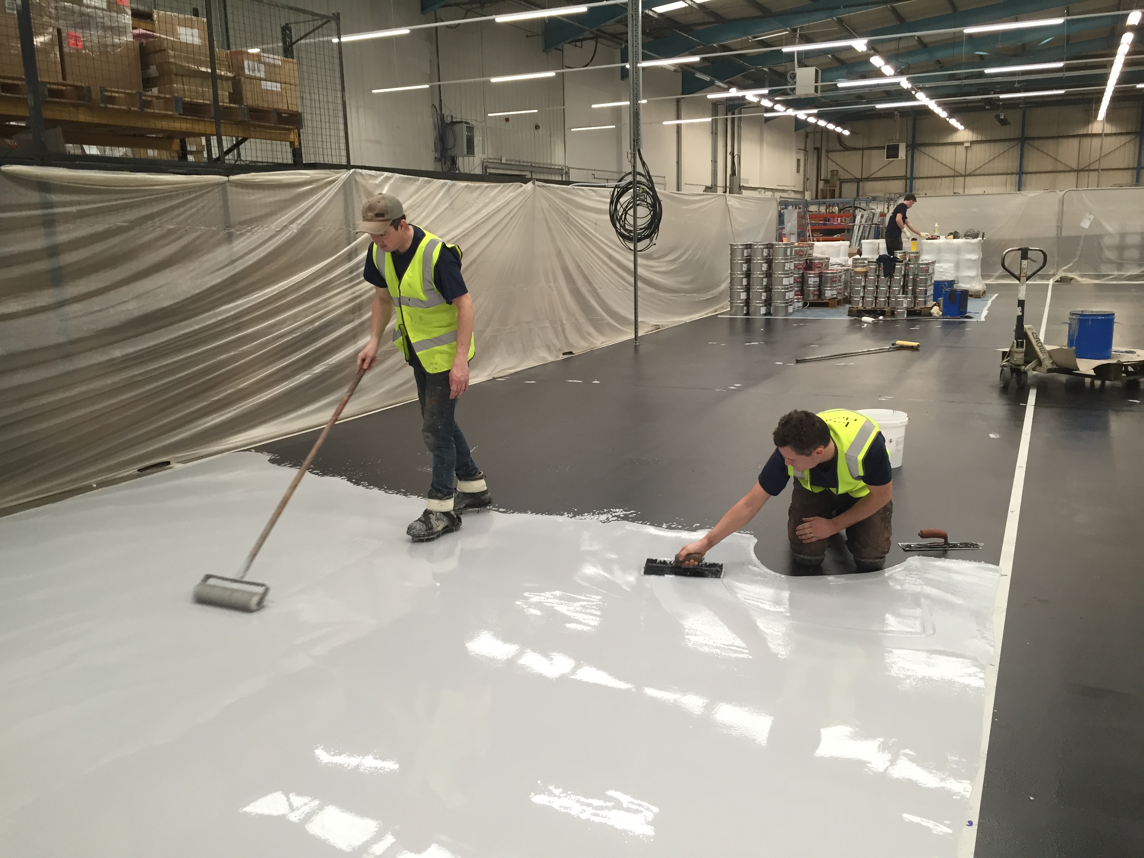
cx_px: 572
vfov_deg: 48.2
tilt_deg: -12.4
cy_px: 429
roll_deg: +2.4
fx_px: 958
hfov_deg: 61.7
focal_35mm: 29
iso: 64
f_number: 2.2
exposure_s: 1/30
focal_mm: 4.15
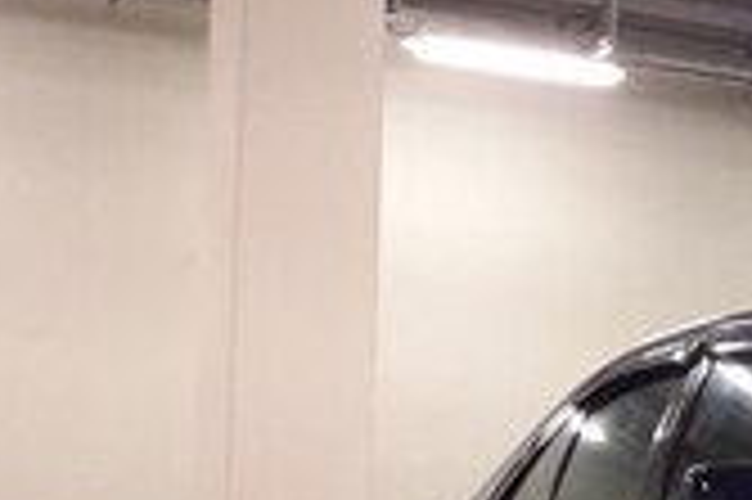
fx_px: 2400
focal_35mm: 115
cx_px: 1234
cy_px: 489
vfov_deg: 11.8
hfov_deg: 15.9
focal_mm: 3.7
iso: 200
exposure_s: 1/25
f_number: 1.9
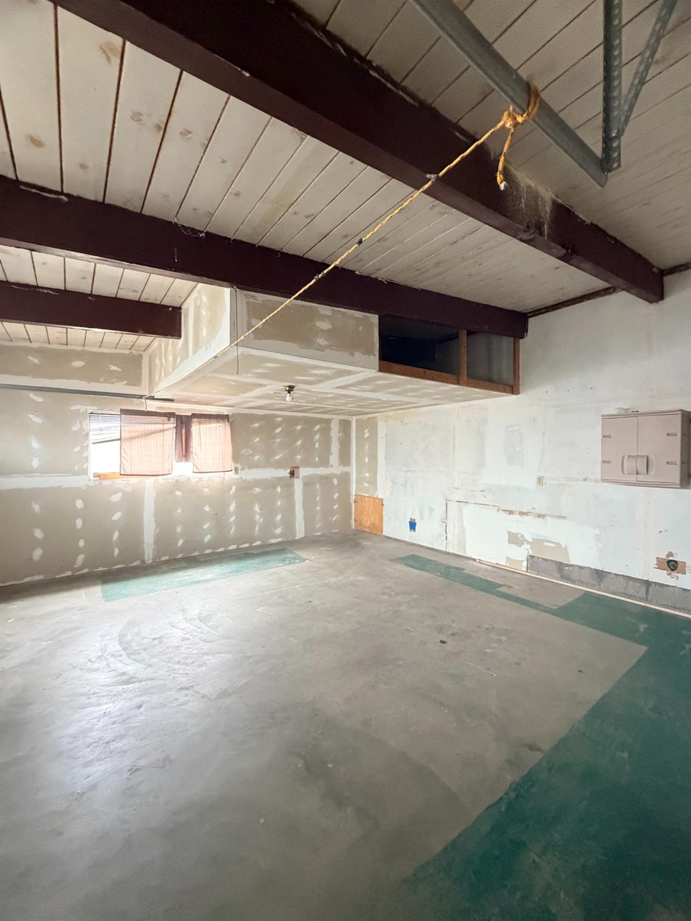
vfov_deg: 102.0
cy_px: 460
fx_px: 372
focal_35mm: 14
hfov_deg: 85.7
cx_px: 346
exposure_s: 1/60
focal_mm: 2.22
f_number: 2.2
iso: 640
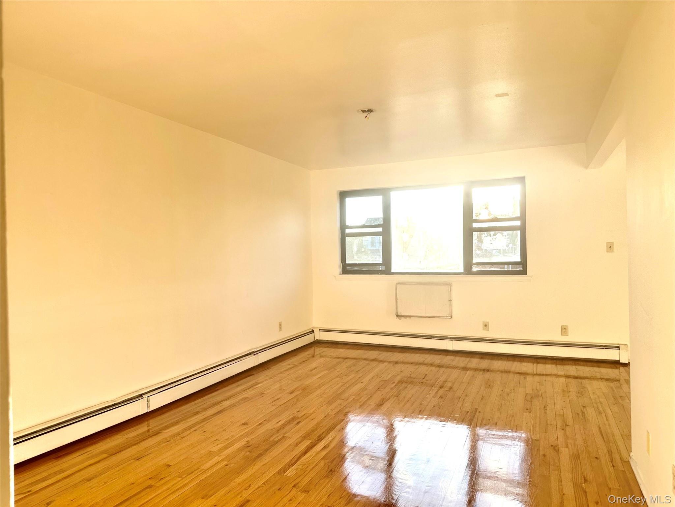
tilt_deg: +0.1
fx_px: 468
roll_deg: +0.5
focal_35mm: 24
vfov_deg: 56.8
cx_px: 338
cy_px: 254
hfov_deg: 71.6
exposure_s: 1/836
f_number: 1.78
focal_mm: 6.86
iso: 80
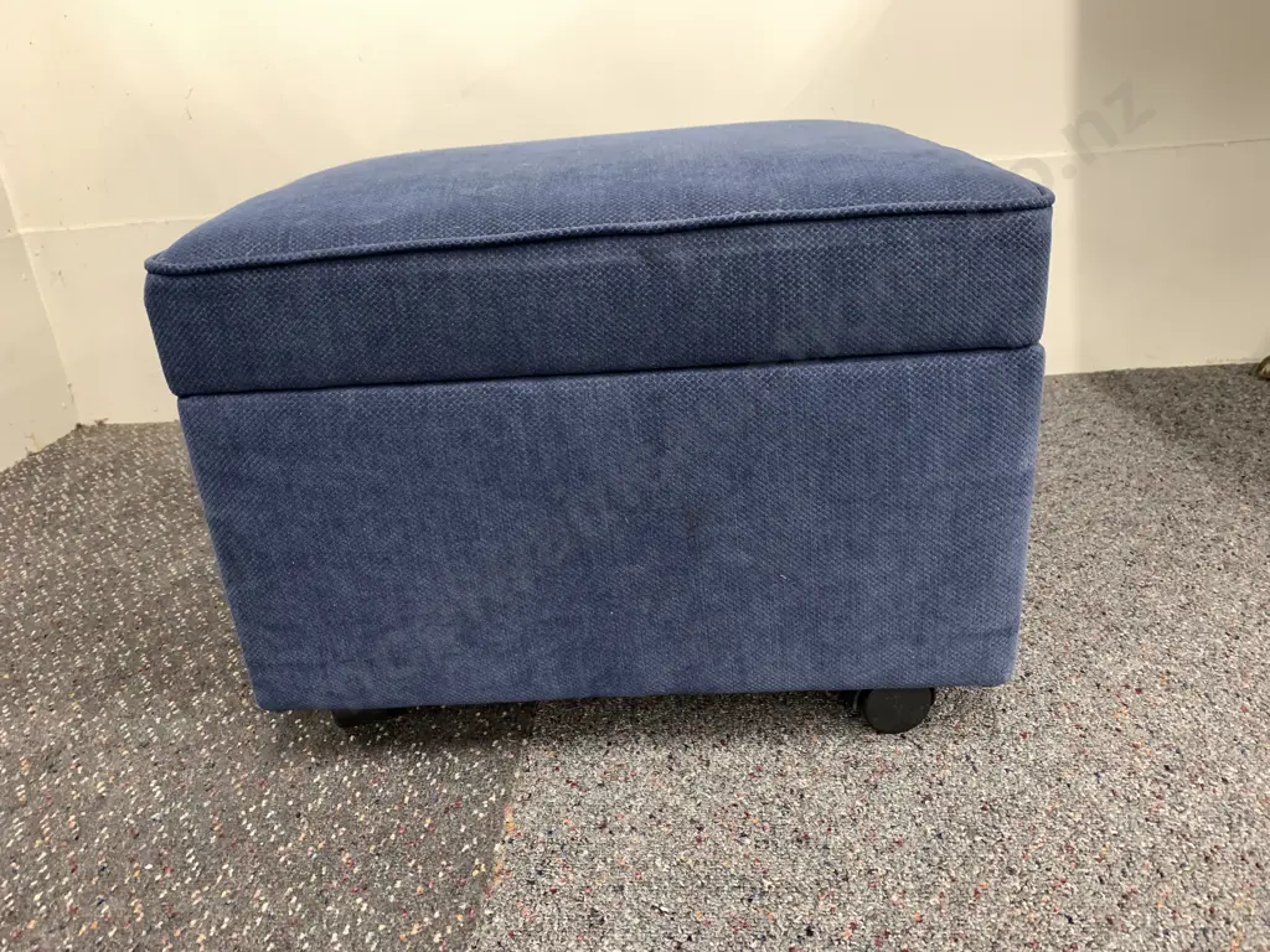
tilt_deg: -23.5
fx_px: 954
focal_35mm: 26
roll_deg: +4.3
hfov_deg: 67.3
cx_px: 635
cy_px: 476
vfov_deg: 53.1
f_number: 1.8
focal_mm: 4.25
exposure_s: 1/50
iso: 250
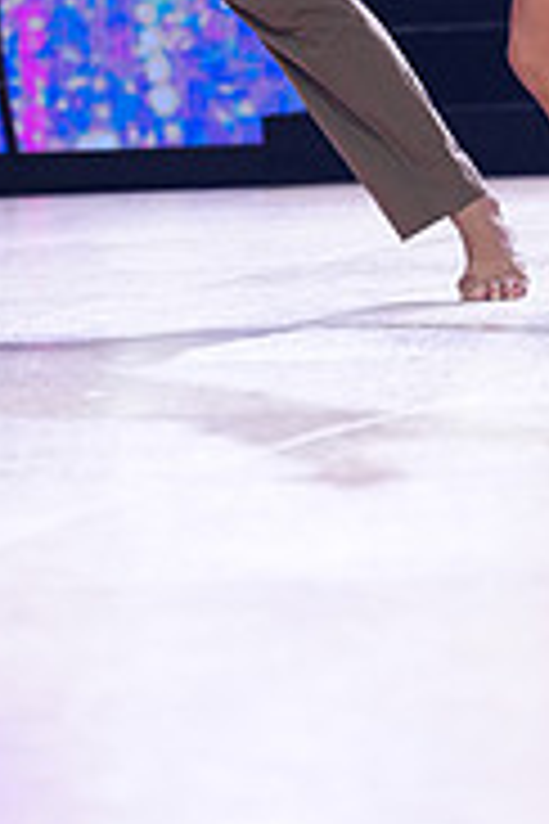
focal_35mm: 324
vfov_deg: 6.3
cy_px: -288
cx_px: 385
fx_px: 7411
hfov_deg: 4.2
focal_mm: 102
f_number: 2.8
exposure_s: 1/400
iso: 2000
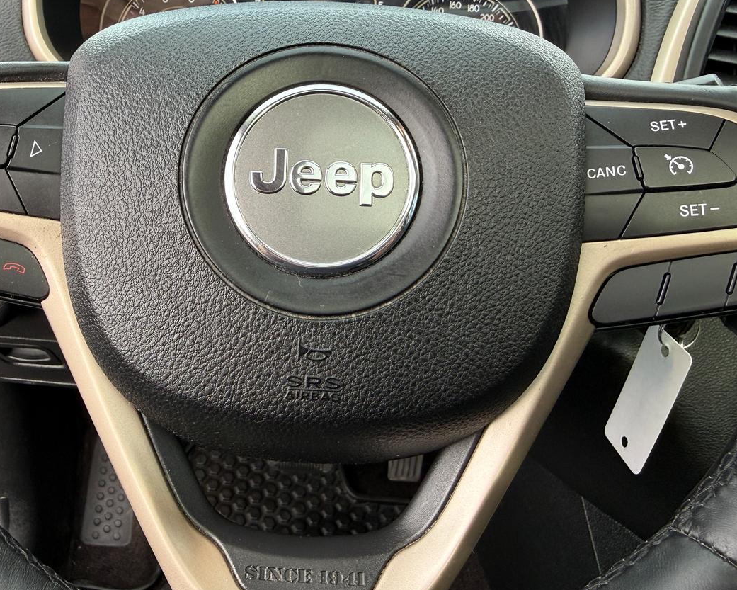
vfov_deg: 48.4
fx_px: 654
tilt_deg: -25.0
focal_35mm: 30
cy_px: 254
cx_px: 302
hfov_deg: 58.4
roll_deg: -1.3
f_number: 2.2
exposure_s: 1/99
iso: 100
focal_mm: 2.22
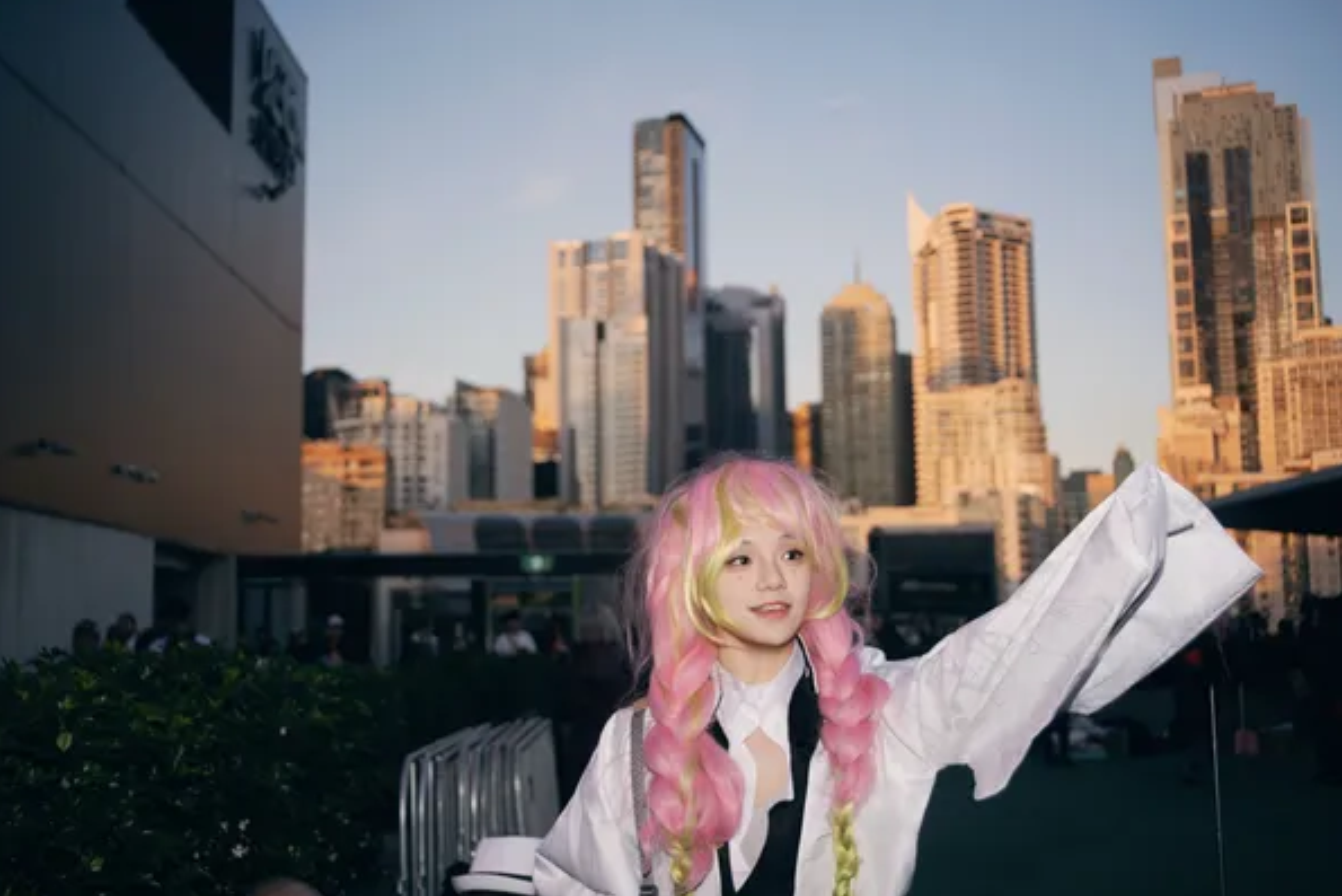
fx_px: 1603
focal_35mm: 43
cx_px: 670
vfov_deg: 31.2
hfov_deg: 45.4
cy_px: 494
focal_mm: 52
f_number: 5.6
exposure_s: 1/125
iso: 250
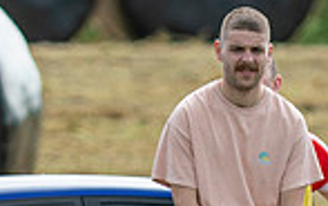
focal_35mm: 2944
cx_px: 415
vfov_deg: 0.4
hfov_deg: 0.7
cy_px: 635
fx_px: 26327
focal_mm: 300
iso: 125
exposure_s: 1/1600
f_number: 2.8
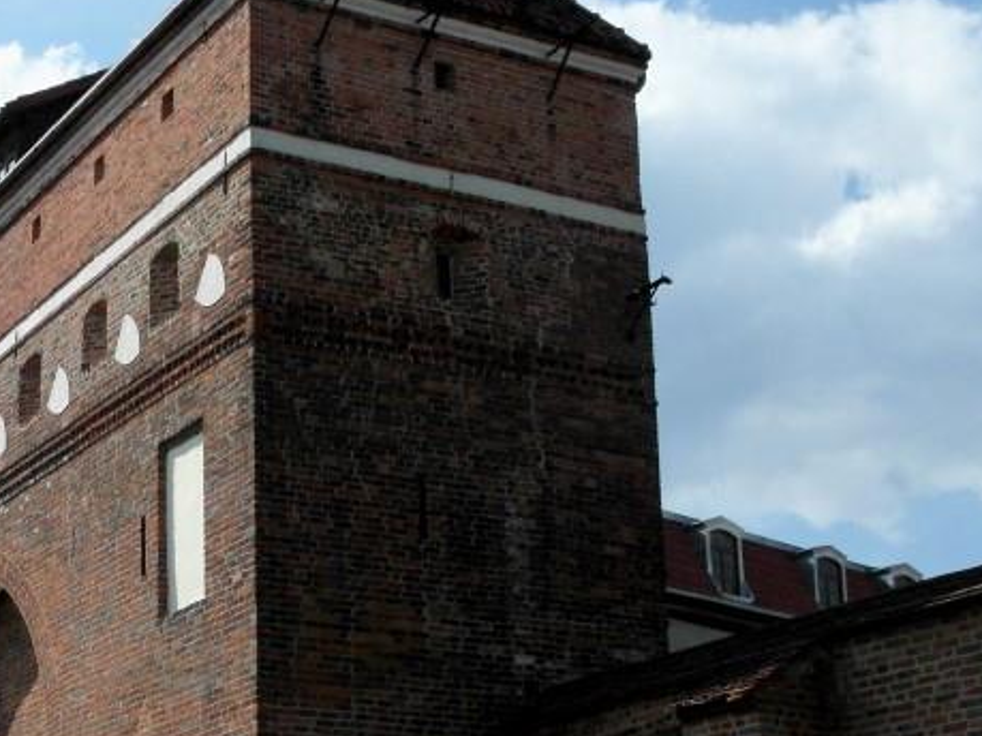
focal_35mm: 67
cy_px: 552
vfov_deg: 21.7
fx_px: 1900
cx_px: 77
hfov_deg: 27.8
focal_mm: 6.5
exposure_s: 1/1500
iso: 200
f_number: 5.2
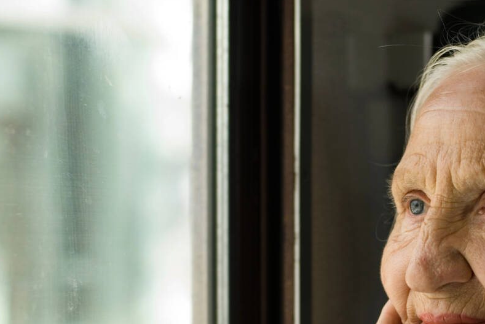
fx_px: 1538
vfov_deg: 12.0
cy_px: 243
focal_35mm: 114
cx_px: 353
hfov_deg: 17.8
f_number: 2.8
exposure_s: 1/200
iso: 125
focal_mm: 50
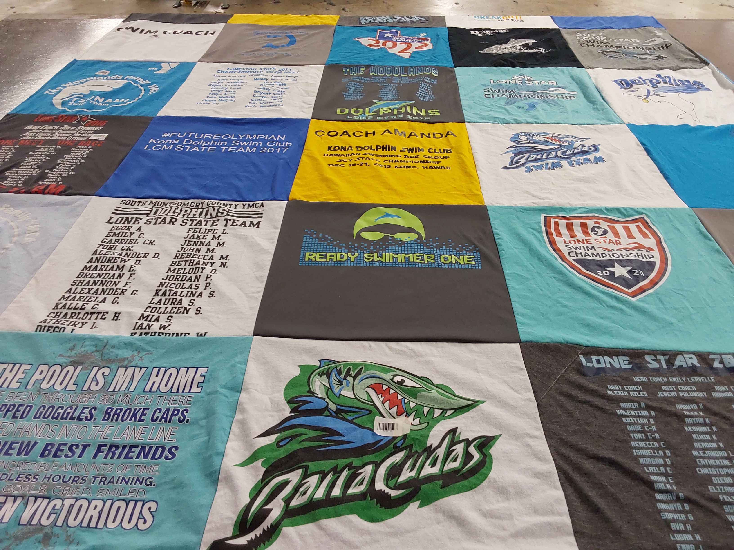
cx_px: 367
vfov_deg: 49.7
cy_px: 275
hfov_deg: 63.4
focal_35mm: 28
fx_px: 594
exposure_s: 1/60
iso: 100
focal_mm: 2.91
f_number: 1.9
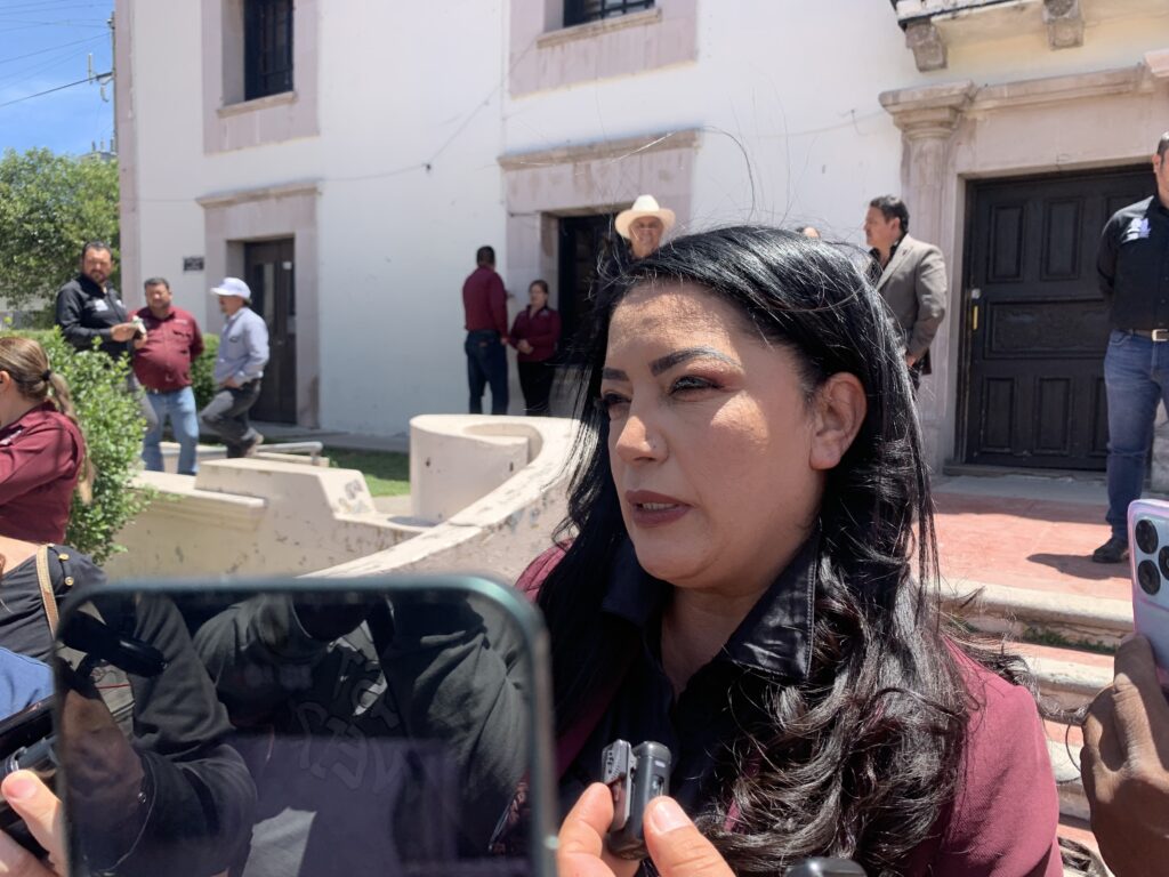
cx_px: 584
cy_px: 438
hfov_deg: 67.3
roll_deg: -1.9
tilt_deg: -5.9
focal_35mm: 26
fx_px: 878
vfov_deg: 53.1
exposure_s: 1/623
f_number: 1.8
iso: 25
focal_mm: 4.25
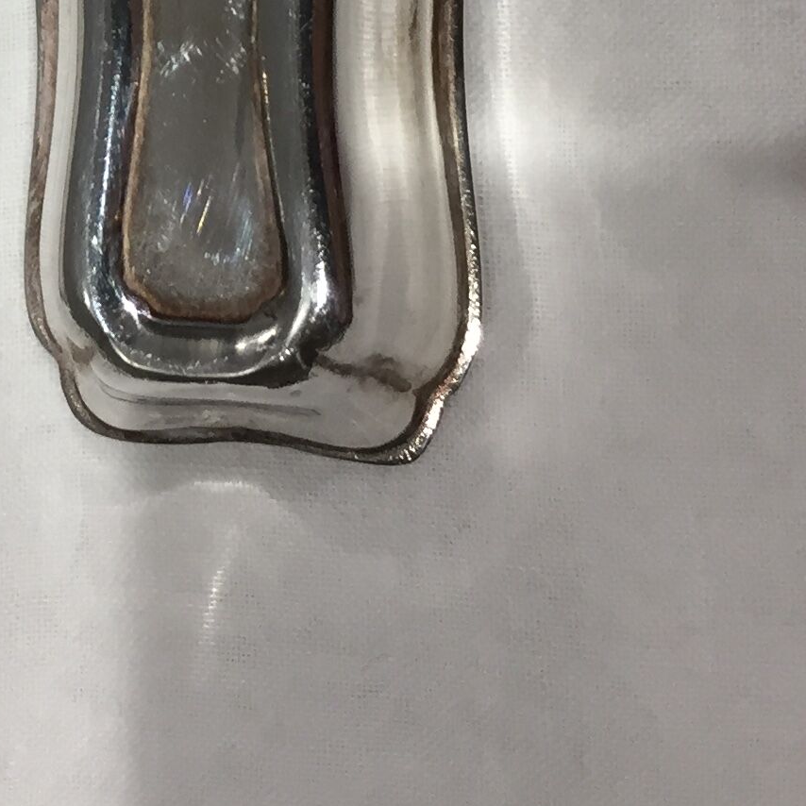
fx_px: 2582
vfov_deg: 16.5
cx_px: -130
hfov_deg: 17.0
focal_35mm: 98
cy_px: -310
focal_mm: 4.15
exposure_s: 1/33
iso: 40
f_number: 2.2
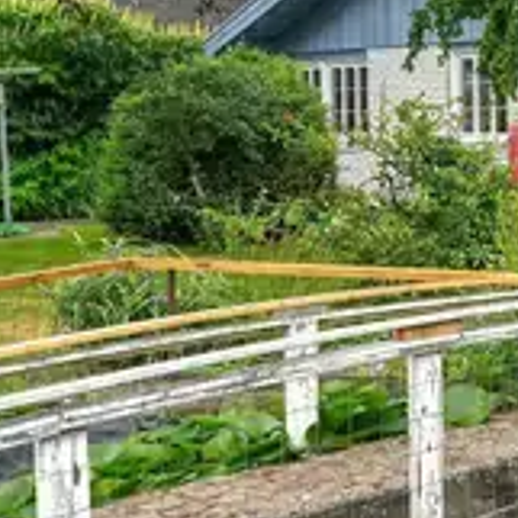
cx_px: 914
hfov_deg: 18.7
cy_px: 97
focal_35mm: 73
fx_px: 1236
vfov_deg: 23.3
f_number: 8
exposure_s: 1/200
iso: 400
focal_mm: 23
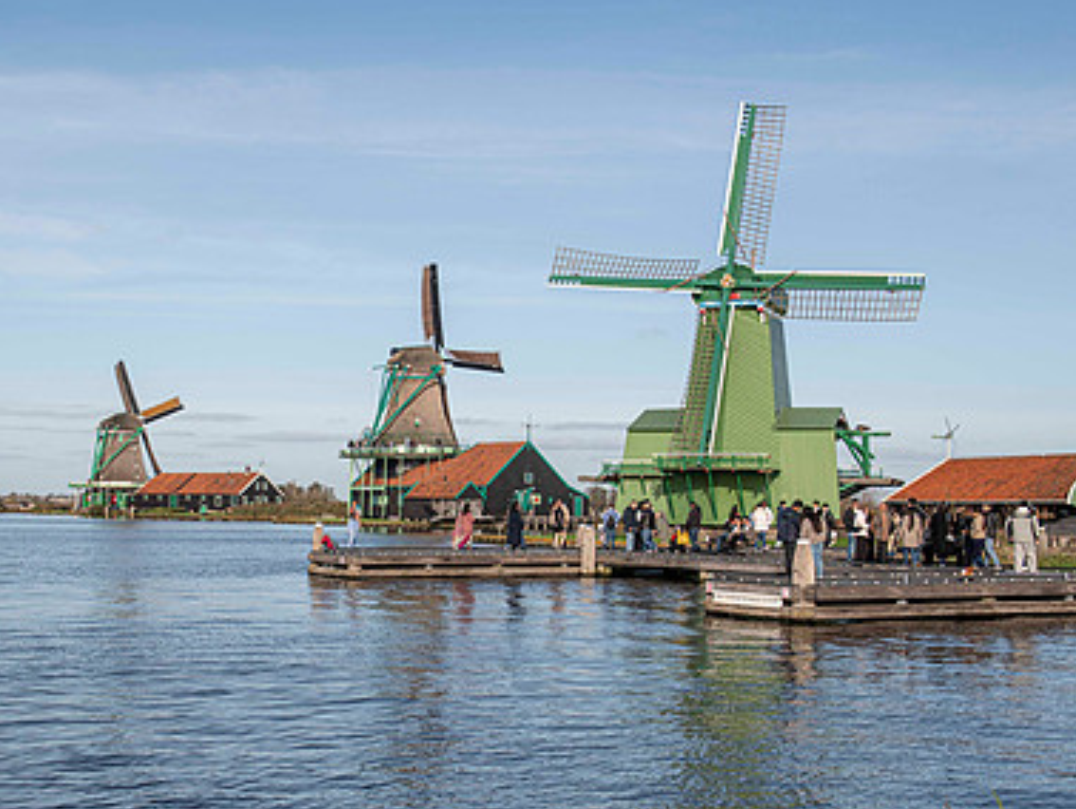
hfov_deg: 36.5
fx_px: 1617
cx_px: 385
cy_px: 495
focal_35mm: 52
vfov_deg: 28.0
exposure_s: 1/640
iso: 64
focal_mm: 35
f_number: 5.6
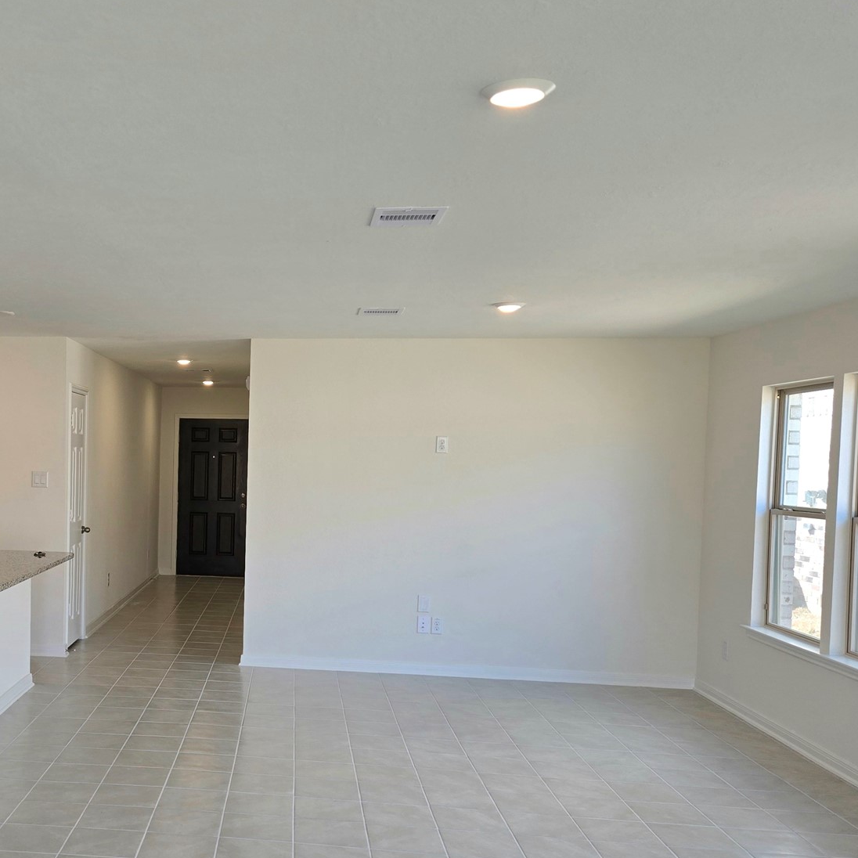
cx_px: 150
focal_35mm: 38
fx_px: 1066
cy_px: 499
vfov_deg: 43.7
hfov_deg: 41.6
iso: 40
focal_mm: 5.4
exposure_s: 1/120
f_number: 1.8
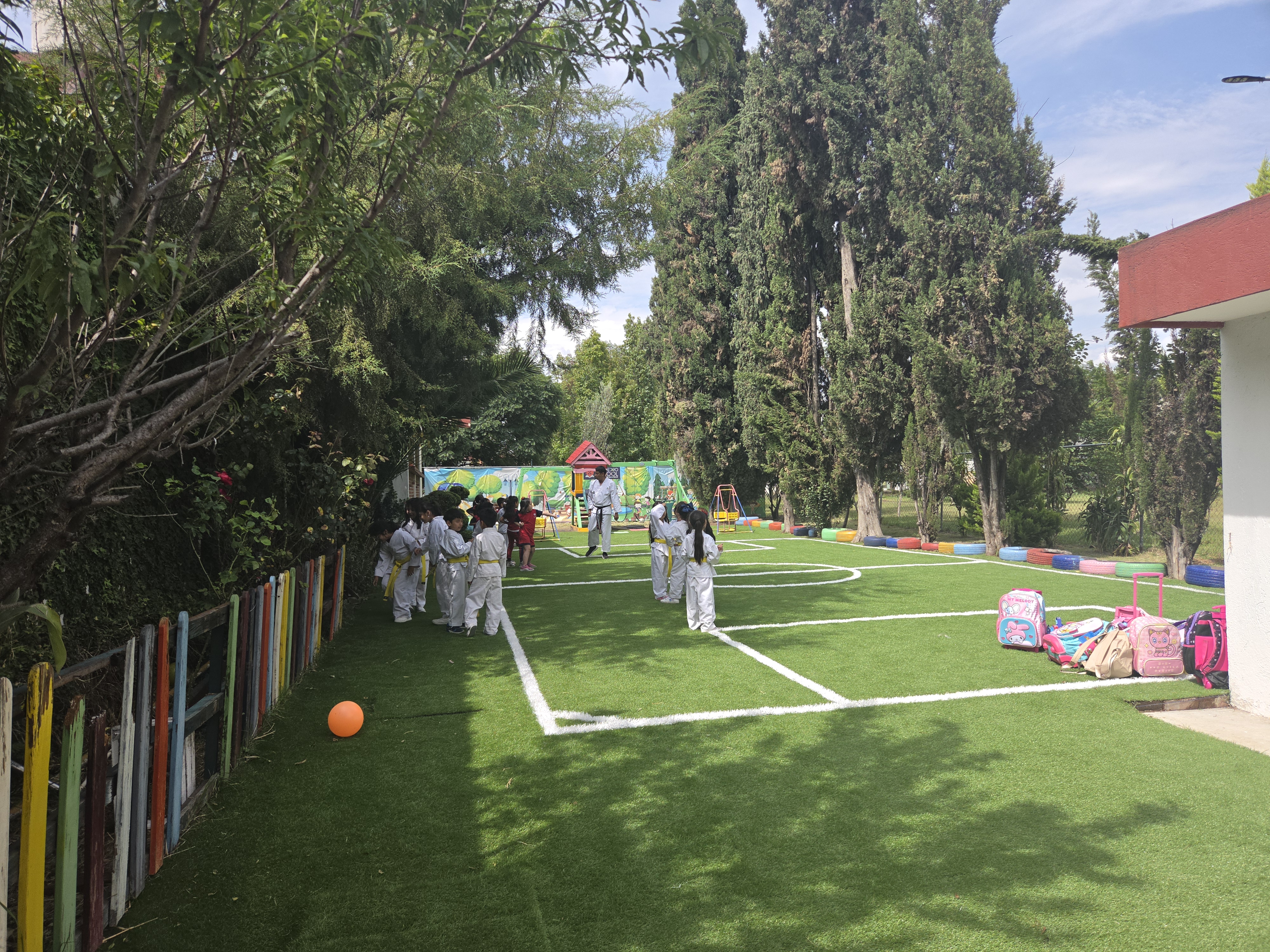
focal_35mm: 23
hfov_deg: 73.9
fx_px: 844
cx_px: 635
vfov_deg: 58.9
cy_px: 476
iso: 25
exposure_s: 1/765
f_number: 1.8
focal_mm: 5.4
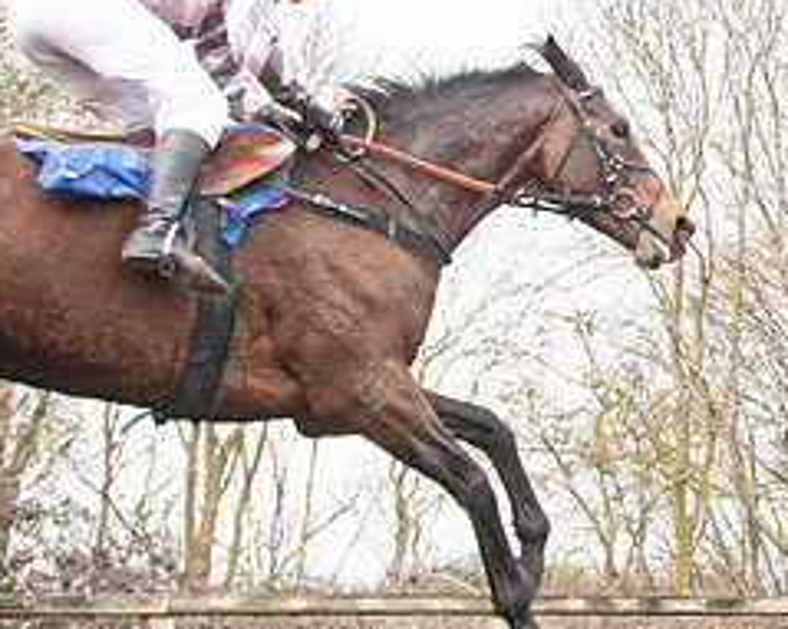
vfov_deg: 17.3
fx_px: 2051
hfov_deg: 18.2
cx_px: 1317
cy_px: 128
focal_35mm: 88
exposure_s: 1/1600
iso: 2000
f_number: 6.3
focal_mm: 20
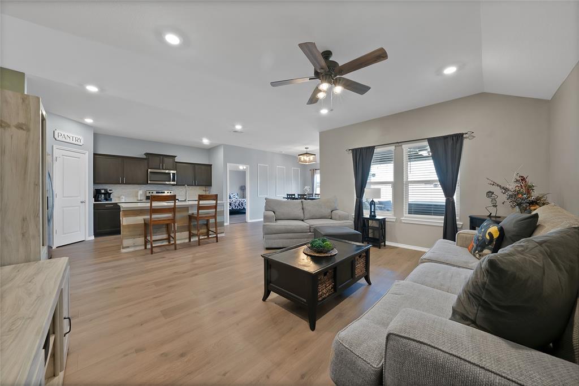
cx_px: 290
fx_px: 193
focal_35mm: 12
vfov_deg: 90.0
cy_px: 193
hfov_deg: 112.6
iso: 640
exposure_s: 1/2
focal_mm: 12
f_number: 9
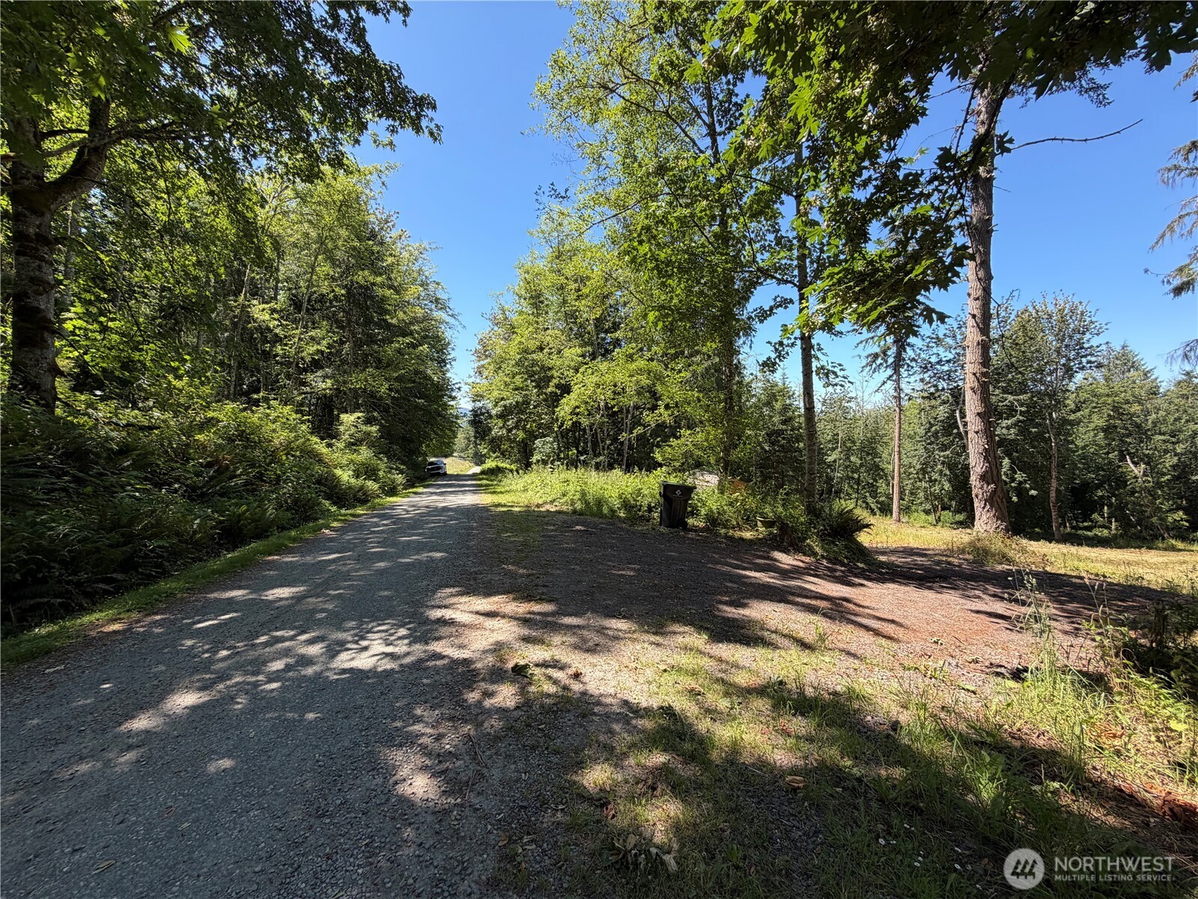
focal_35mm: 14
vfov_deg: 85.7
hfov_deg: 102.1
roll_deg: +1.4
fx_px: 485
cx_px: 599
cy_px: 450
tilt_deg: -2.1
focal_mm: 2.22
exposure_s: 1/502
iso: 50
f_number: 2.2
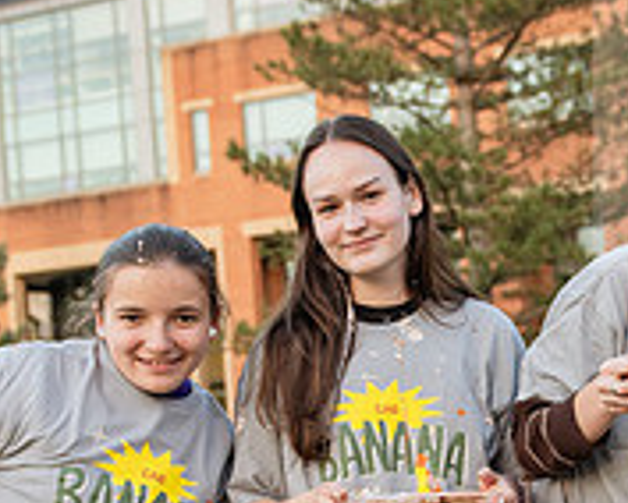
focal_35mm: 83
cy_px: 402
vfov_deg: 18.4
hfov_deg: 22.7
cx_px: 486
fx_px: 1544
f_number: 3.2
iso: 800
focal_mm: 27
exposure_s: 1/320
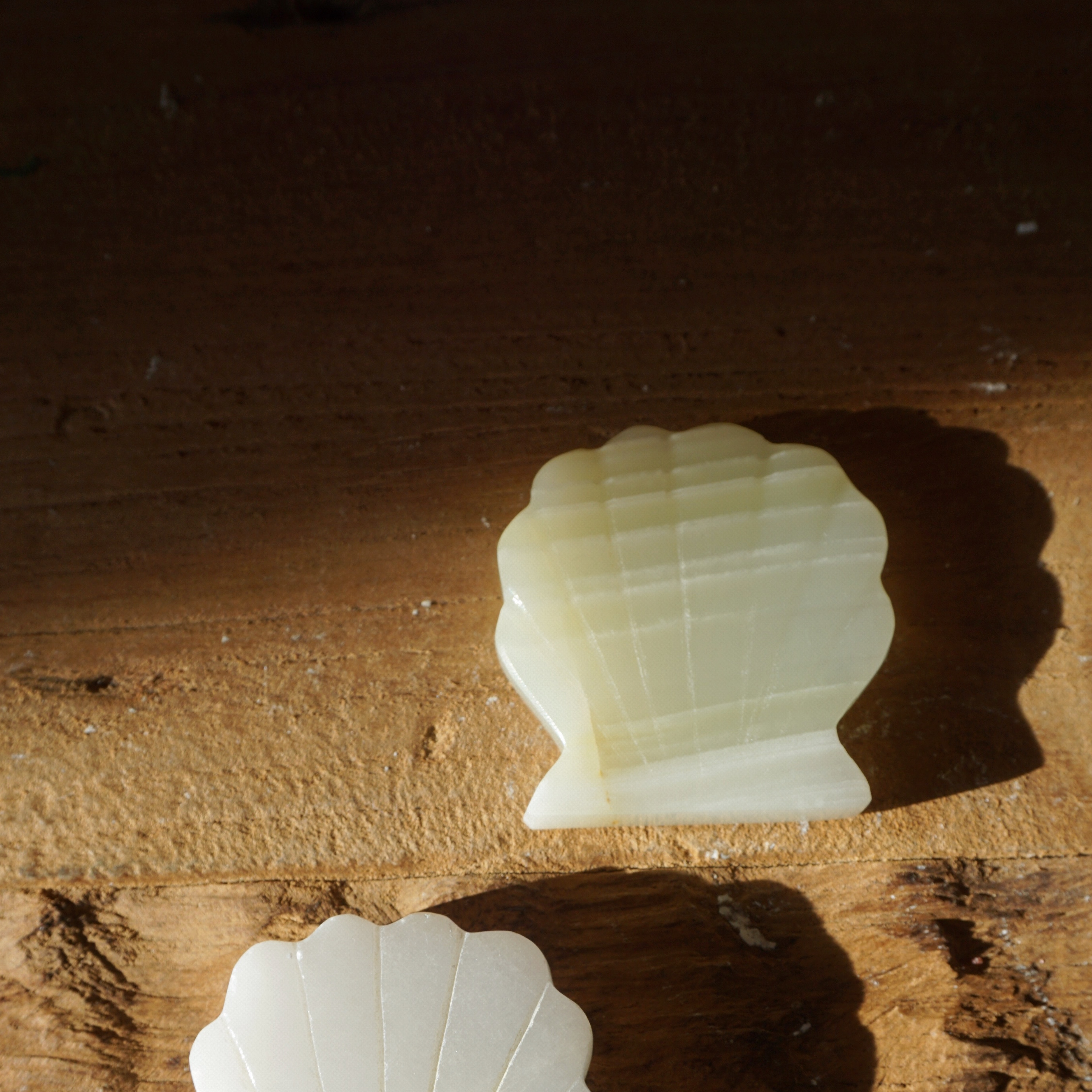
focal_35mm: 53
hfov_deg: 32.4
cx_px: 547
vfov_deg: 31.9
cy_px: 809
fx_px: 1879
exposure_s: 1/125
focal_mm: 27
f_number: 8
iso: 100
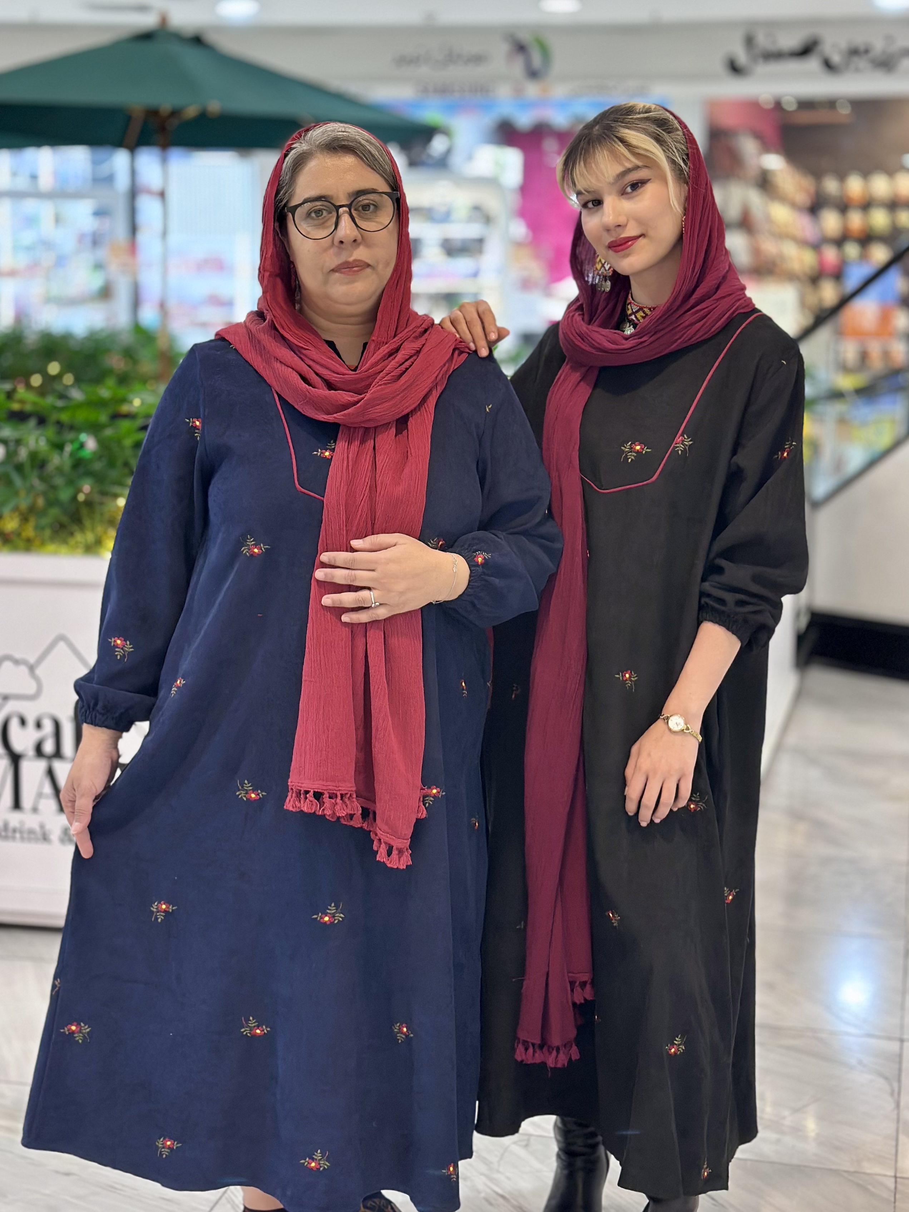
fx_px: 1681
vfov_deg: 39.7
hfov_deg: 30.3
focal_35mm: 48
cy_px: 606
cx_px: 454
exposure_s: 1/100
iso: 200
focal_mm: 6.86
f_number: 1.78
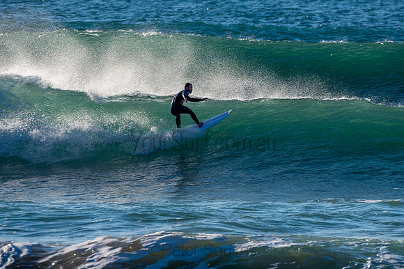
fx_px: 6872
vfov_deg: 2.2
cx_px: 202
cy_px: 134
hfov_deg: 3.4
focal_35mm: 613
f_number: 9
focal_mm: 500
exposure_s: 1/320
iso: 64
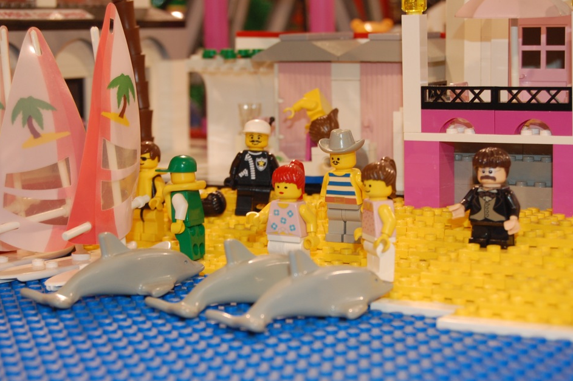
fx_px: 1424
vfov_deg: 15.2
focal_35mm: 90
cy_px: 175
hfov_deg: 22.8
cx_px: 289
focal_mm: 55
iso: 400
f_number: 8
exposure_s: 1/3
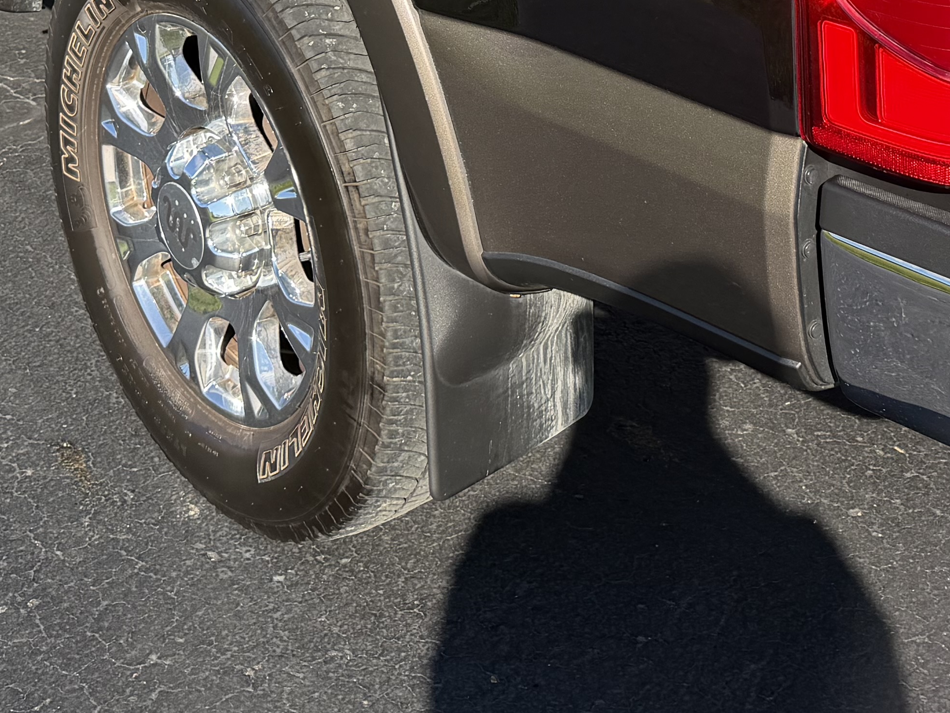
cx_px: 421
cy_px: -285
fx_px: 1921
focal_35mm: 70
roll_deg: +4.6
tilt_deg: -8.6
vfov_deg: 19.0
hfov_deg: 27.8
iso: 100
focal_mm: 6.76
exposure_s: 1/2169
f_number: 1.78
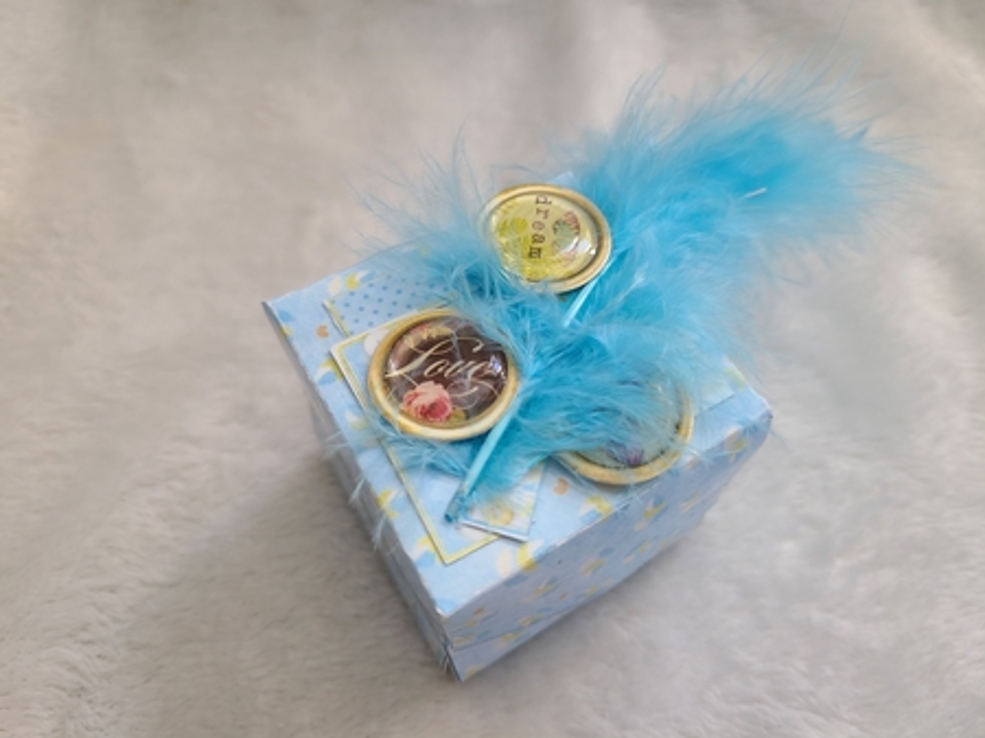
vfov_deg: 53.0
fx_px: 739
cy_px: 369
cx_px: 492
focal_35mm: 26
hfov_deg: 67.3
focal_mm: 5.4
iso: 50
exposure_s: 1/59
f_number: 1.8
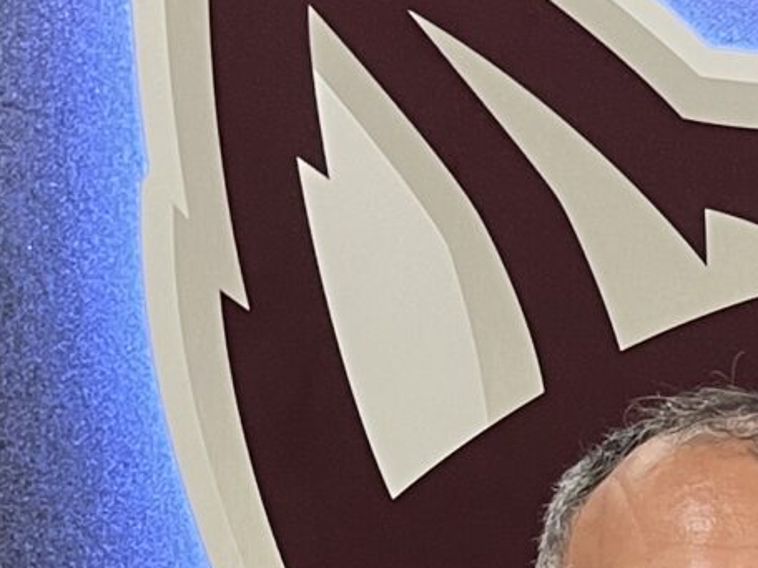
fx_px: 3197
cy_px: 1510
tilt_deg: -11.0
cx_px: 1350
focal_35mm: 146
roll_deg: -0.3
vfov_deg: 8.9
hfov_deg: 12.4
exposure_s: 1/60
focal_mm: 5.1
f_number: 1.6
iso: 160
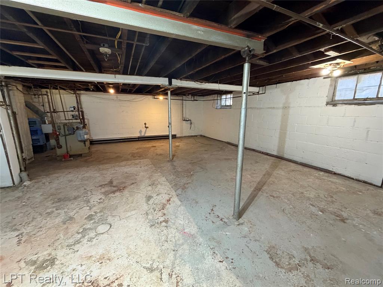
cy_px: 144
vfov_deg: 85.7
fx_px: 155
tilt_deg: -12.5
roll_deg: +0.4
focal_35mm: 14
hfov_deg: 102.1
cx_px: 192
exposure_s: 1/60
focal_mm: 2.22
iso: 500
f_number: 2.2
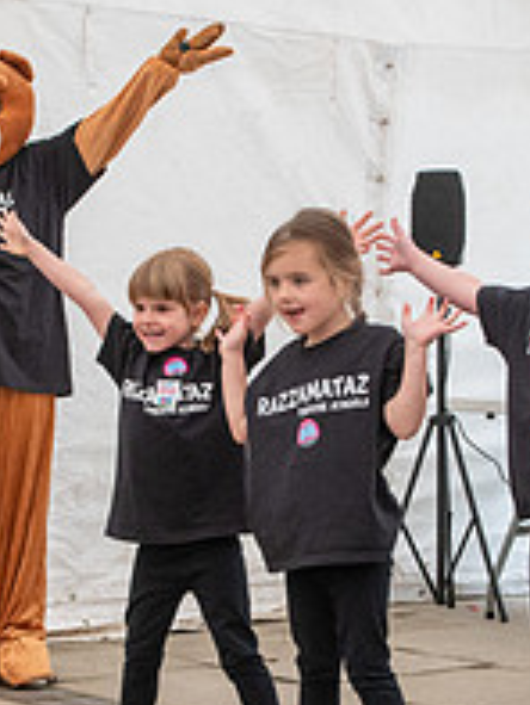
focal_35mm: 100
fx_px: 2039
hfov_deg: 14.8
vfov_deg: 19.5
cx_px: 188
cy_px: 519
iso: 1000
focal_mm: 32
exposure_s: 1/250
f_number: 6.3
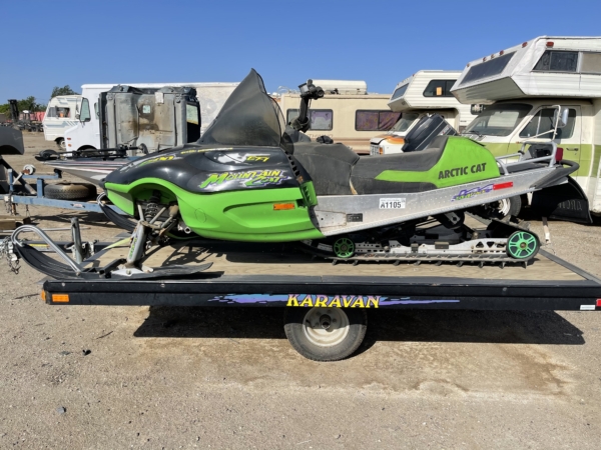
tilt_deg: -14.6
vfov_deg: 53.1
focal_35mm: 26
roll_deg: +0.3
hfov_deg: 67.3
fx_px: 451
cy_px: 225
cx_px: 300
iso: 32
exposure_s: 1/5376
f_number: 1.6
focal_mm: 5.1
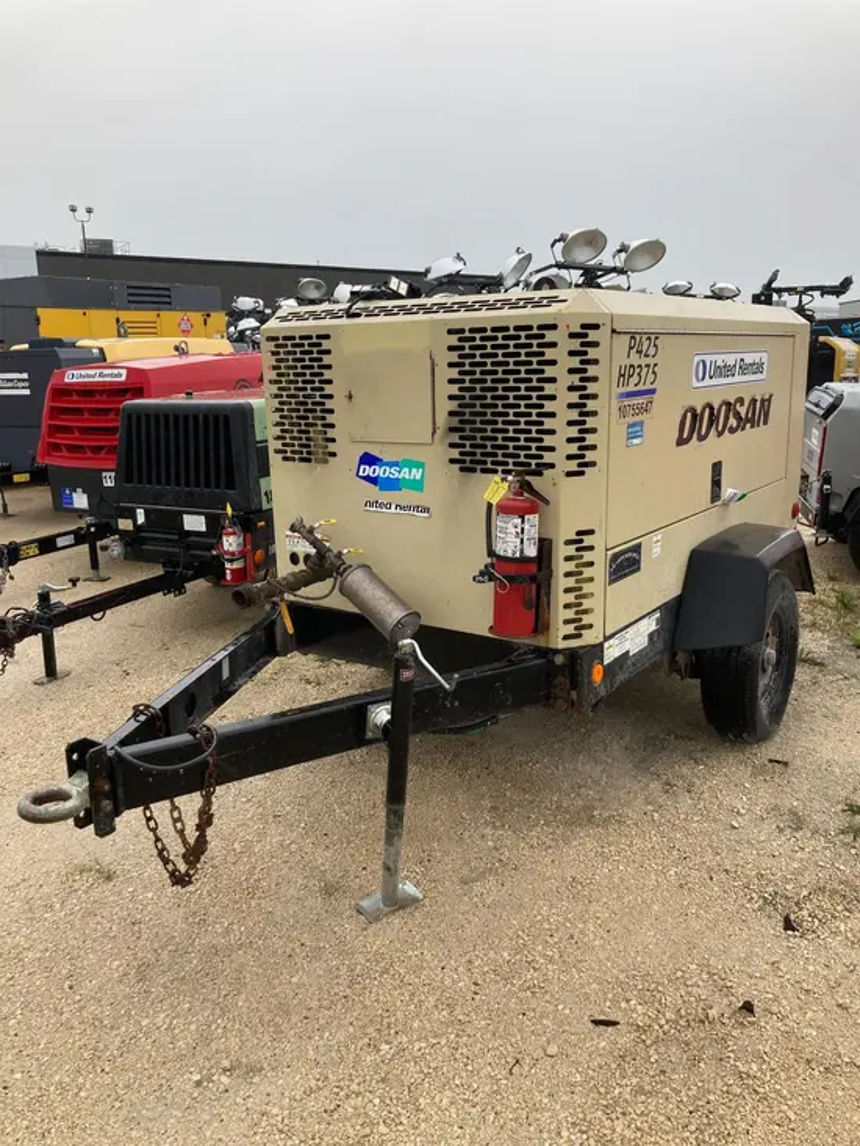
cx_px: 430
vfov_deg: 63.4
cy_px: 573
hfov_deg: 49.8
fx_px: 927
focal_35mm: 28
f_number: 1.8
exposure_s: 1/251
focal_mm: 3.99
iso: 20
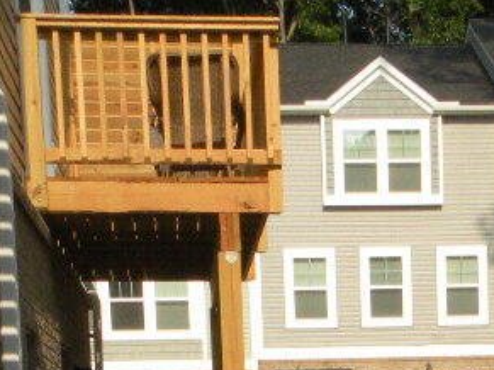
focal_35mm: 95
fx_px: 1355
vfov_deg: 14.0
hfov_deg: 20.4
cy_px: 650
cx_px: 402
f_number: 8
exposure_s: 1/447
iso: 200
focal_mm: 4.7
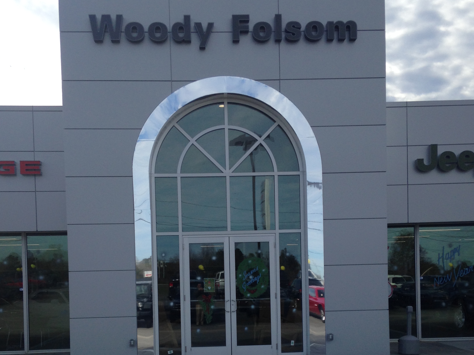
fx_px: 685
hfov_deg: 38.2
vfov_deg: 28.4
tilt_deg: -1.0
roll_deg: +1.9
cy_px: 290
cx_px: 239
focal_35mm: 50
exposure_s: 1/1808
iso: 50
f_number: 2.4
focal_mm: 4.12
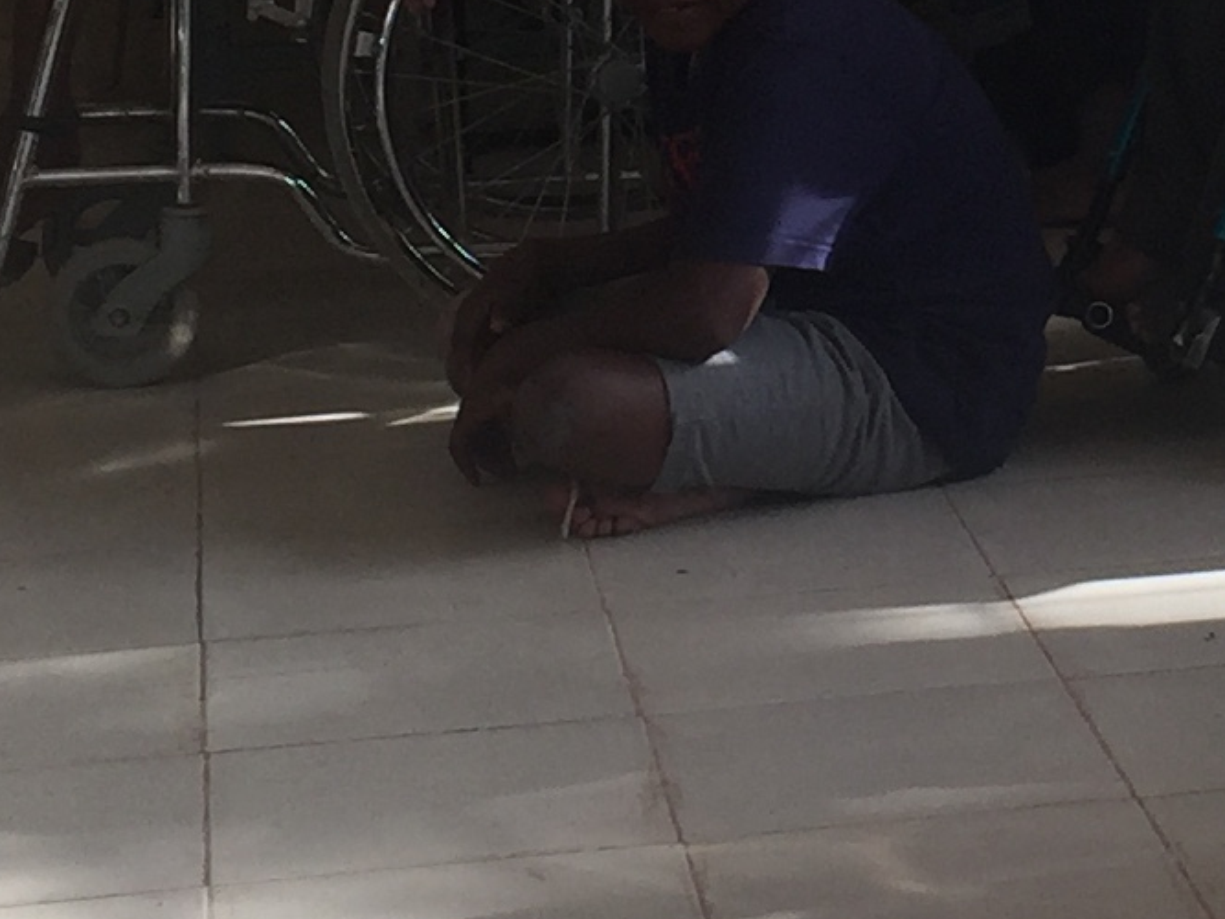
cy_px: -127
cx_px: 1339
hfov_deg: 13.6
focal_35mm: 142
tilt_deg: -6.4
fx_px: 5024
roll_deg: +0.2
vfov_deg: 10.3
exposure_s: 1/214
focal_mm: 4.15
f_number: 2.2
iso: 32
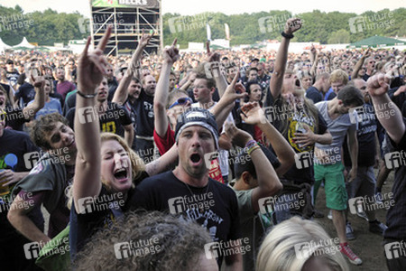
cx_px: 203
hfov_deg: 53.1
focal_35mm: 36
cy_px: 136
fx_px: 406
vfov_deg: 36.9
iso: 200
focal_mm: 24
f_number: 5.6
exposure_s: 1/125
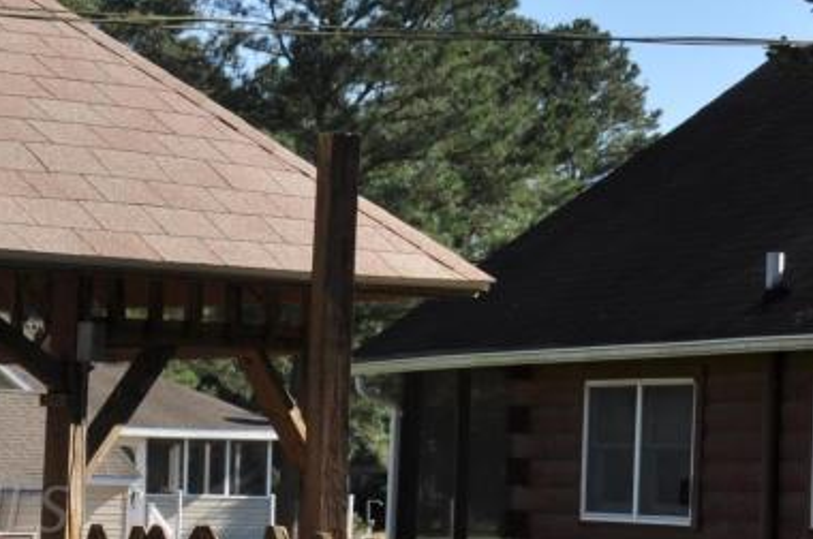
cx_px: -175
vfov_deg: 6.8
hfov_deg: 10.1
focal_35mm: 201
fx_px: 4532
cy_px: 509
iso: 200
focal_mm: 44
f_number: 14
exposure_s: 1/200
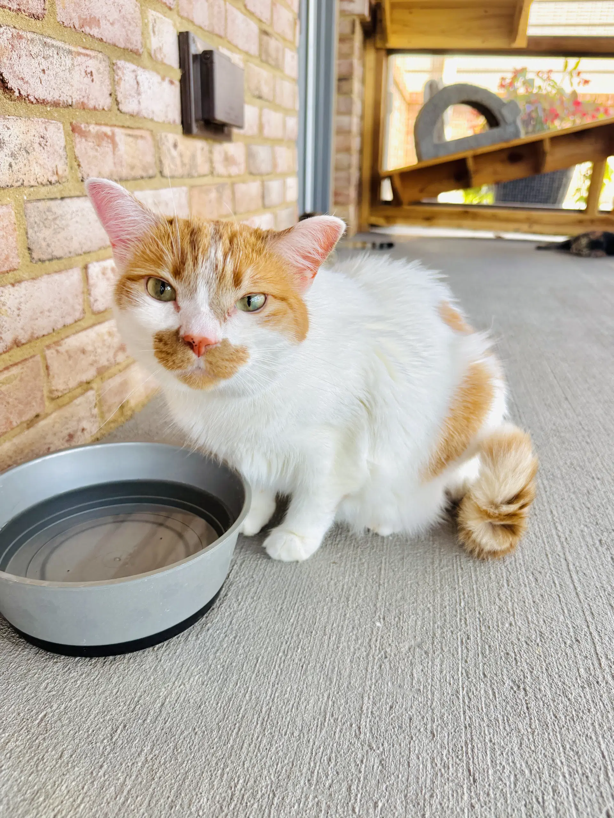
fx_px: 568
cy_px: 409
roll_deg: -2.1
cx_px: 307
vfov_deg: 71.6
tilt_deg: -23.1
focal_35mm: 24
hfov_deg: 56.8
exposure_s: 1/517
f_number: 1.78
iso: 100
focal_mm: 6.76
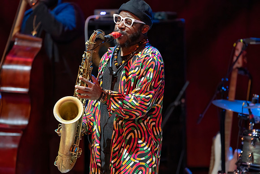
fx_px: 3304
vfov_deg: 3.0
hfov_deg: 4.5
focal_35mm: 457
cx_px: 142
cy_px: 99
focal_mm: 400
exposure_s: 1/320
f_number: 5.6
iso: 5000
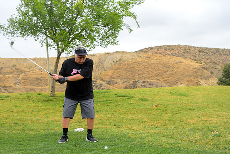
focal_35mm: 52
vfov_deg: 26.2
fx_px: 330
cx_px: 115
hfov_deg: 38.4
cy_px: 77
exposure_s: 1/200
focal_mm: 46
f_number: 4
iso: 100
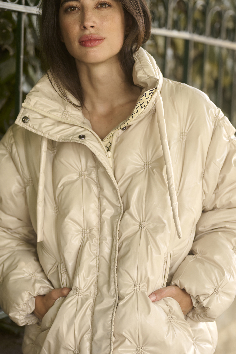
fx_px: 924
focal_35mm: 94
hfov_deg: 14.6
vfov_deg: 21.7
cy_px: 198
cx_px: 116
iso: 100
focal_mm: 50
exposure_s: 1/200
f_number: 2
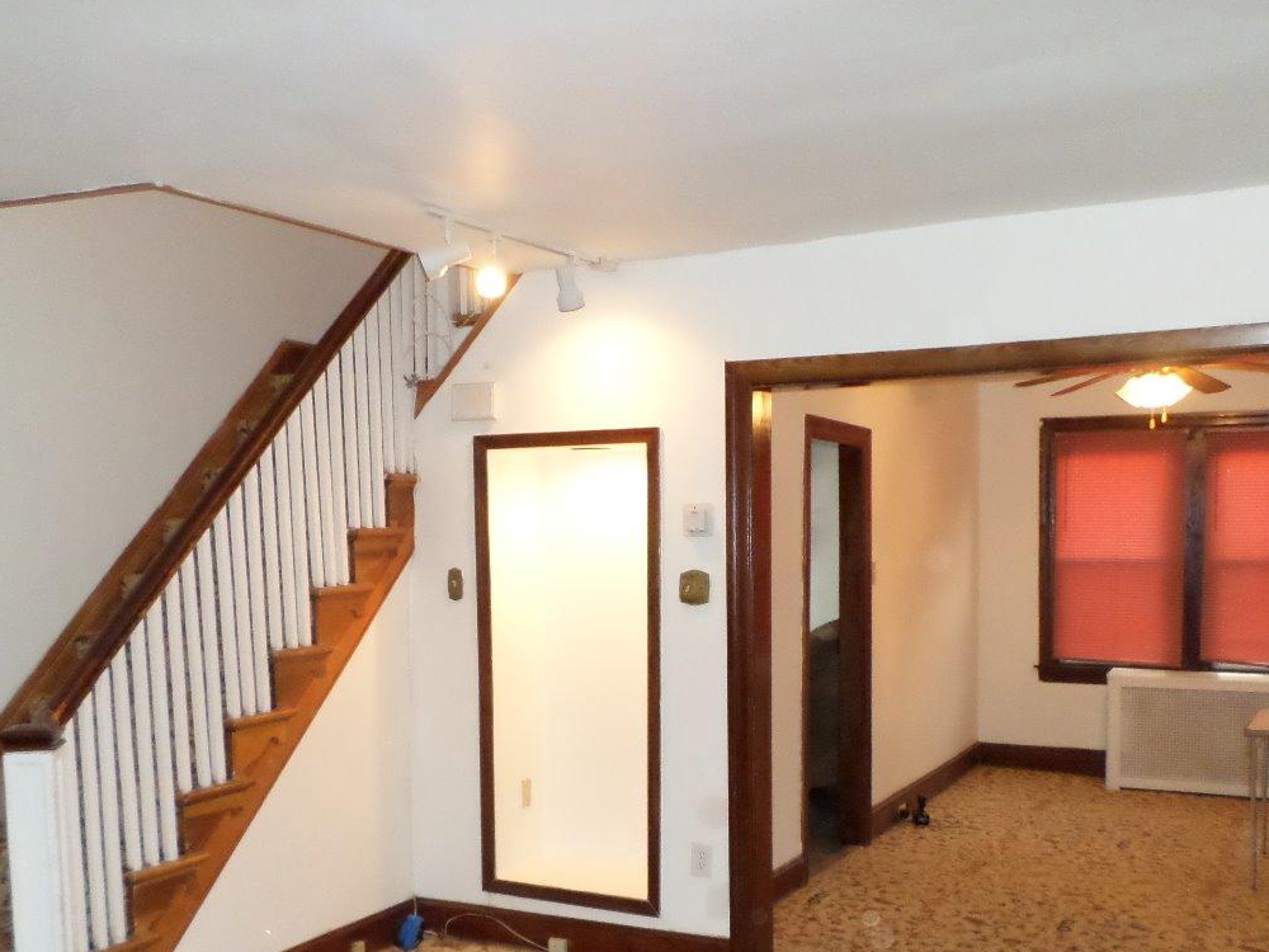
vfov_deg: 39.0
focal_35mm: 36
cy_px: 660
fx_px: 1320
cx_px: 667
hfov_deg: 51.3
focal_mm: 4.5
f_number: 2.5
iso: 400
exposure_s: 1/30
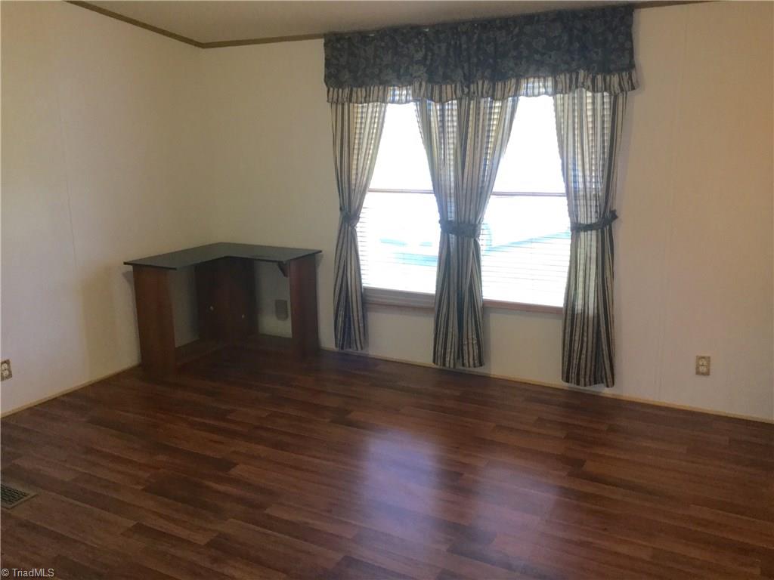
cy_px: 290
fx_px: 693
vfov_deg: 45.4
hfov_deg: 58.4
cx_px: 387
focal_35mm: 31
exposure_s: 1/30
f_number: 2.4
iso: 80
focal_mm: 3.3
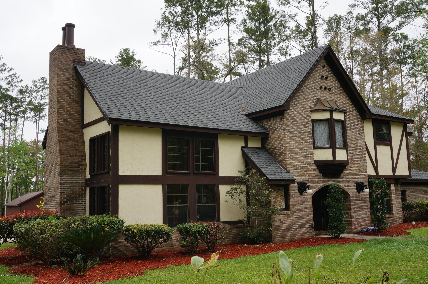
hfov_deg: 53.2
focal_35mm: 36
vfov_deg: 36.8
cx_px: 214
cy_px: 142
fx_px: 428
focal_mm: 24
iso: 100
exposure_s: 1/80
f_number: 10
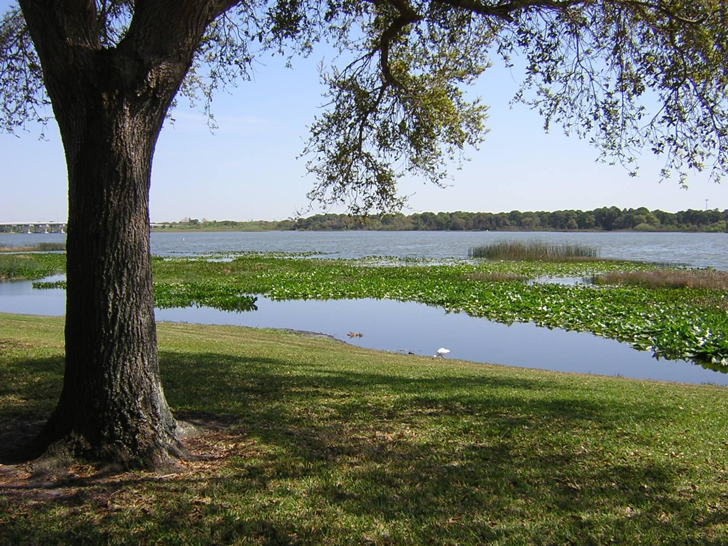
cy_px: 273
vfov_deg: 39.7
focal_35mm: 36
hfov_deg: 51.4
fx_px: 757
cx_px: 364
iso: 100
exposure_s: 1/307
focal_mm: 4.7
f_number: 5.2
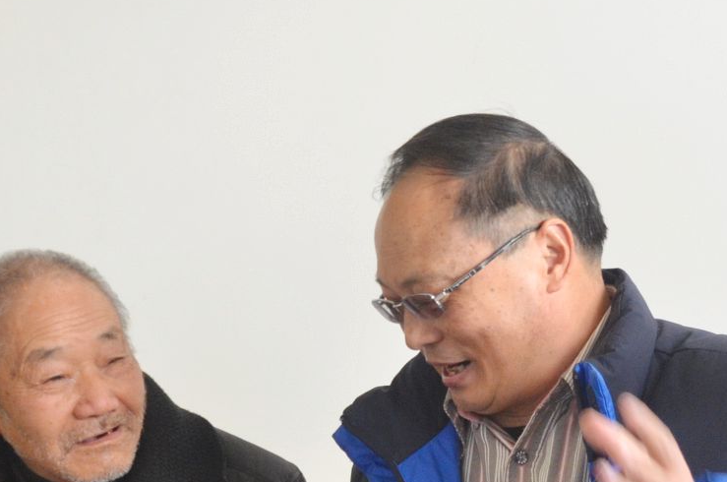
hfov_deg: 15.8
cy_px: 568
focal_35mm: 130
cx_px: 406
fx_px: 2621
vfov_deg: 10.4
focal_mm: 26
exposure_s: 1/30
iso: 800
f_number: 3.8
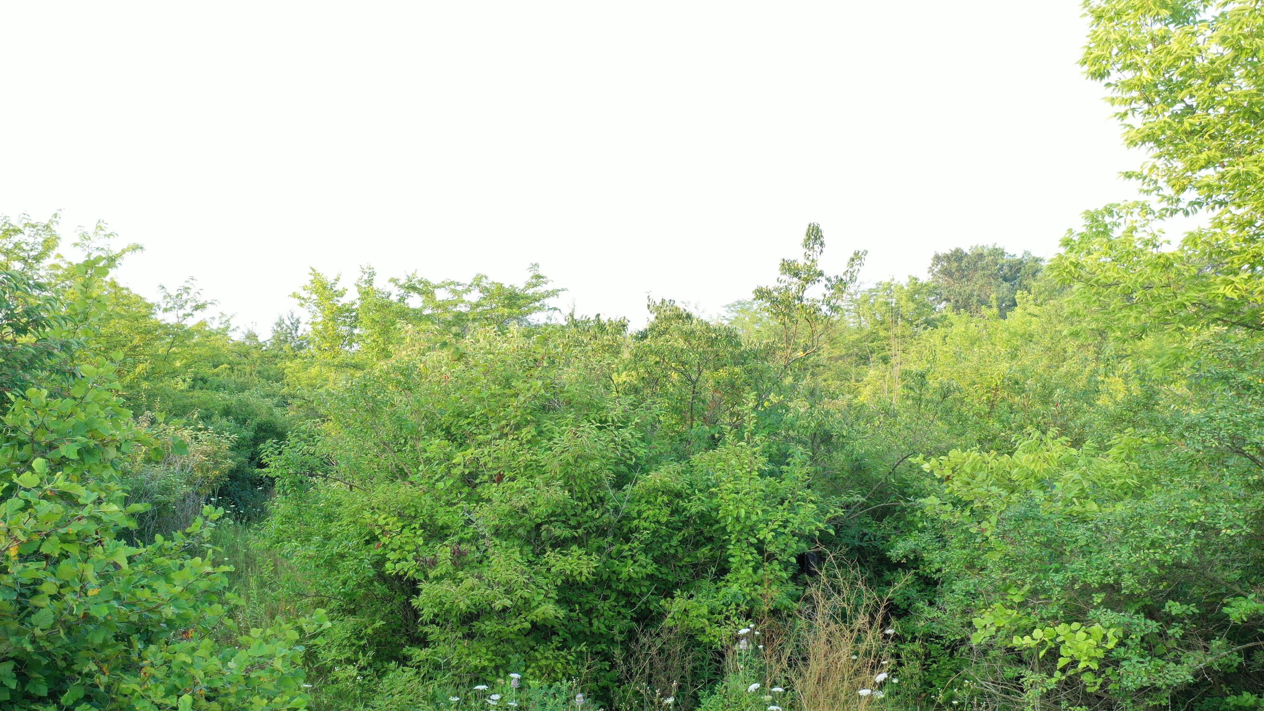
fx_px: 1106
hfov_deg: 59.5
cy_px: 454
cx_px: 617
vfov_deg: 35.4
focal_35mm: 33
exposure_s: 1/80
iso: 100
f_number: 4
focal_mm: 10.26
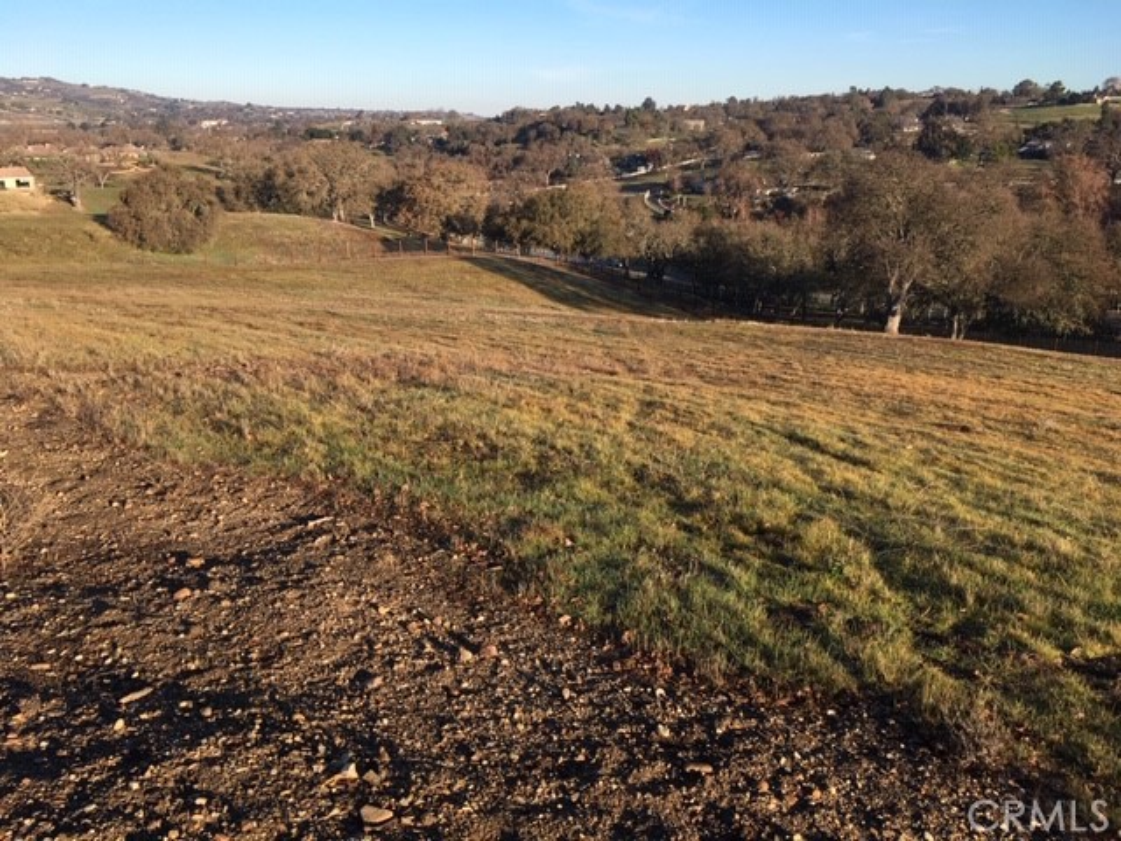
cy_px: 420
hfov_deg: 61.7
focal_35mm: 29
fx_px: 939
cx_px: 560
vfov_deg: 48.2
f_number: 2.2
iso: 25
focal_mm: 4.15
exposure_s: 1/938
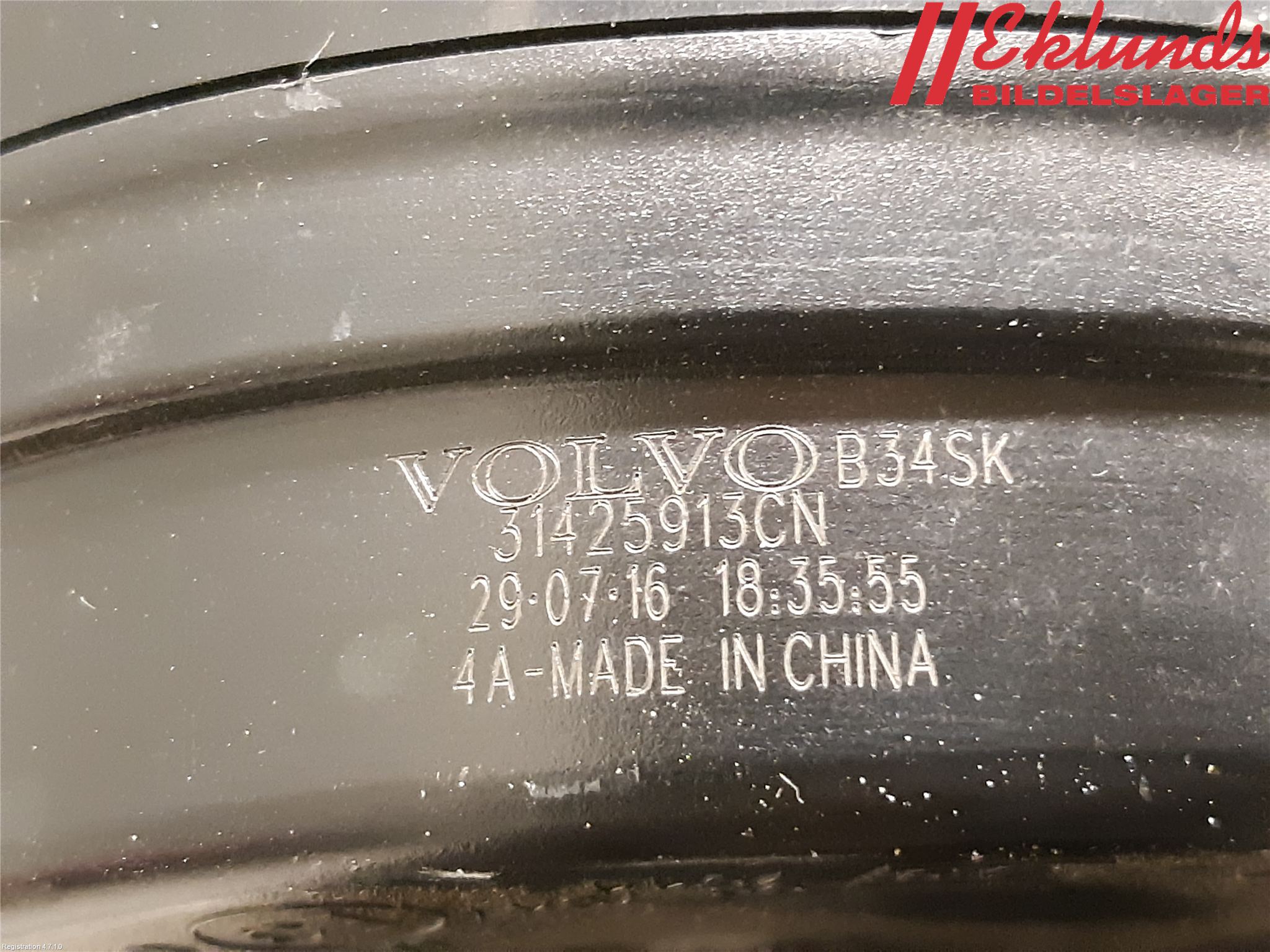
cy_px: 476
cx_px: 635
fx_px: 954
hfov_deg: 67.3
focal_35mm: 26
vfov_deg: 53.1
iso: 640
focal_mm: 3.93
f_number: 1.7
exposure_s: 1/17
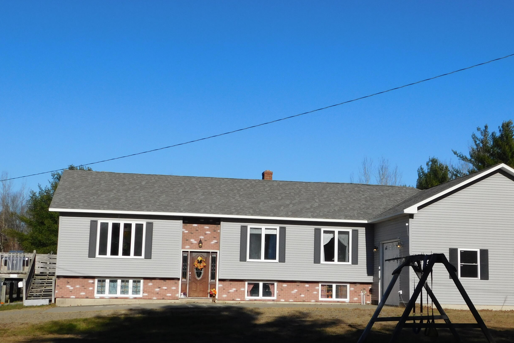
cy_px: 195
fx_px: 728
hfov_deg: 38.8
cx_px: 283
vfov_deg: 26.5
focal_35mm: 51
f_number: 7.2
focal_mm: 7.1
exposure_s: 1/640
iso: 125
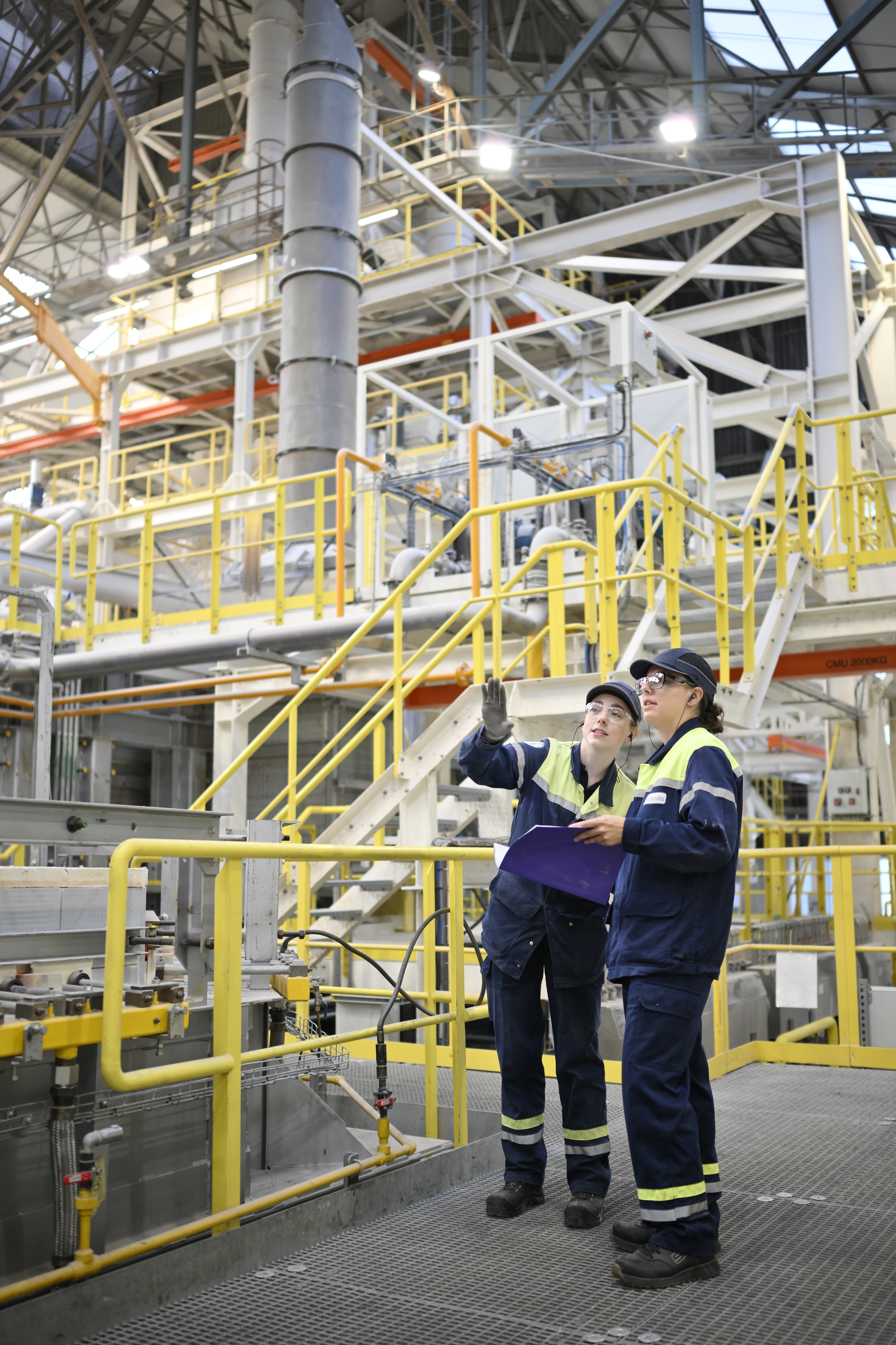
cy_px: 672
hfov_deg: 37.9
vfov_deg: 54.4
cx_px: 448
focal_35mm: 35
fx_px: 1307
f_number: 1.8
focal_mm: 35
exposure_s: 1/200
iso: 200
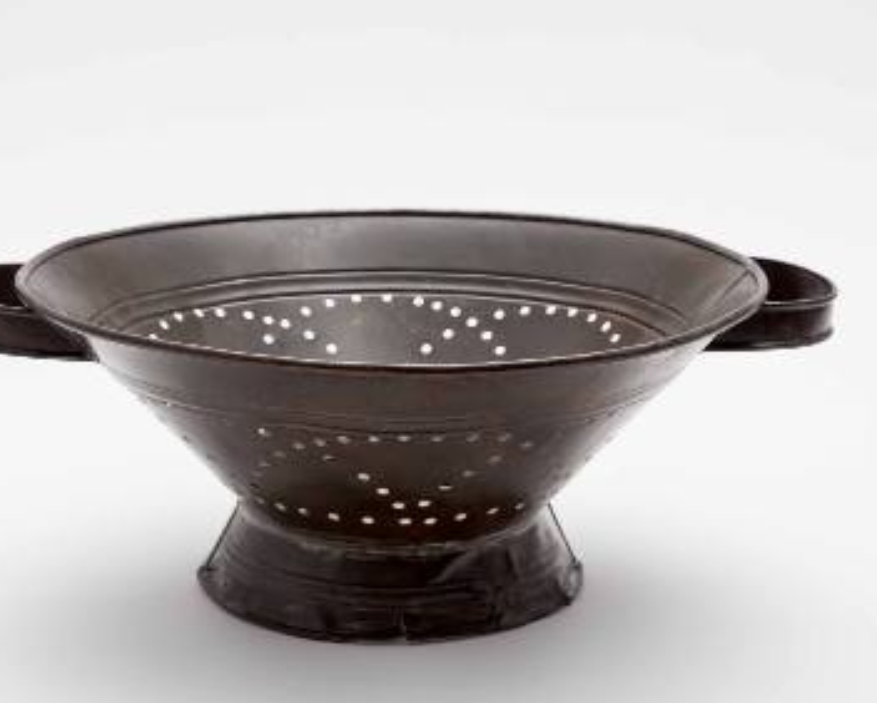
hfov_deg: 23.8
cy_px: 344
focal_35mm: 80
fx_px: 2078
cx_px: 391
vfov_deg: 19.2
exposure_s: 1/160
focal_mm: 60
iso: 100
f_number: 22
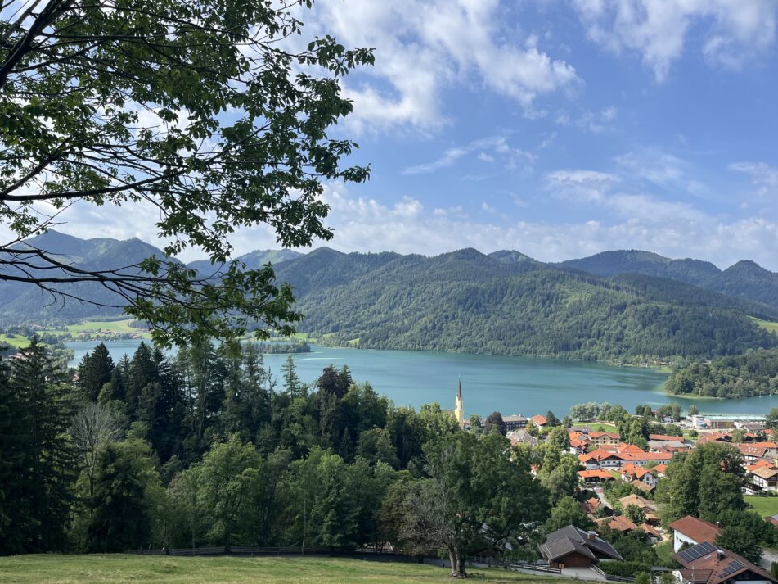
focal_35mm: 28
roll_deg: -1.0
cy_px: 310
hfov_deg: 63.4
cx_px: 376
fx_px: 629
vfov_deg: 49.7
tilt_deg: +0.9
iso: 50
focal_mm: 5.1
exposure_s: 1/2571
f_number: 1.6
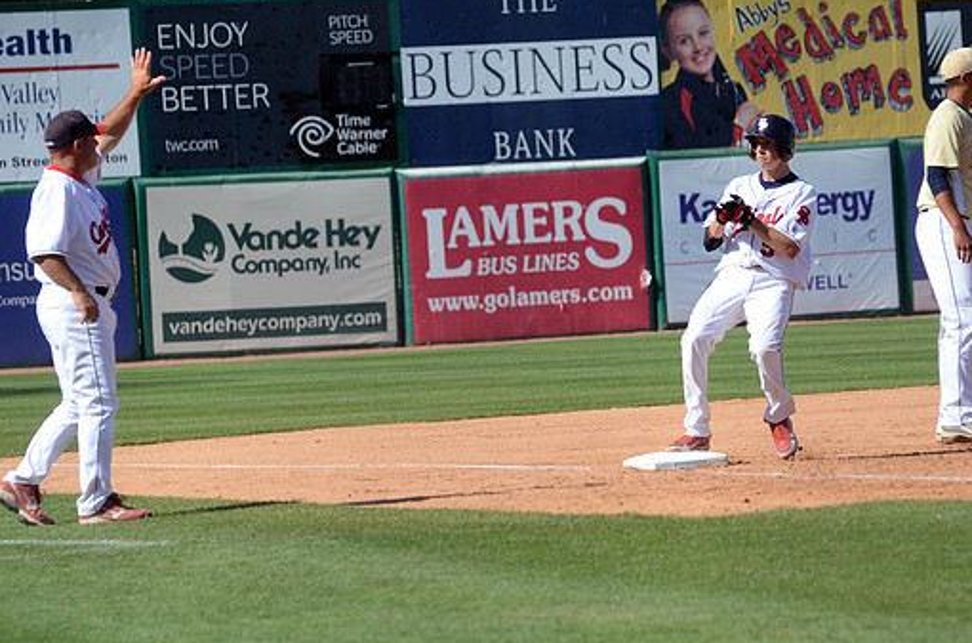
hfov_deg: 7.8
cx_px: 520
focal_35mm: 265
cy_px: 296
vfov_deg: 5.2
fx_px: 7123
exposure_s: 1/8000
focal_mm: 155
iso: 1250
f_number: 4.8
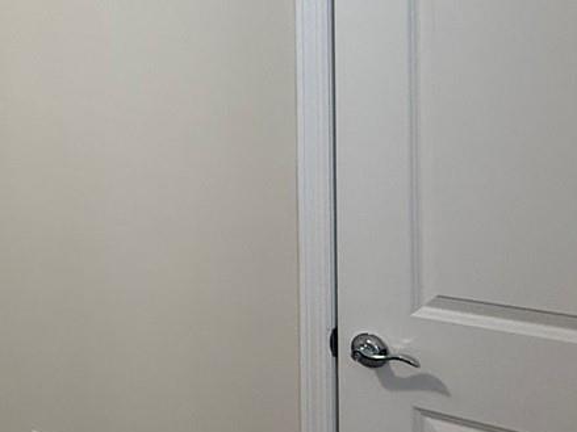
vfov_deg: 28.1
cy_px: 105
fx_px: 850
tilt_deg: +1.0
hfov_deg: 31.2
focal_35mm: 51
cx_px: -126
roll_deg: +0.7
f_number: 2.2
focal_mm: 2.22
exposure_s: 1/120
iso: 320
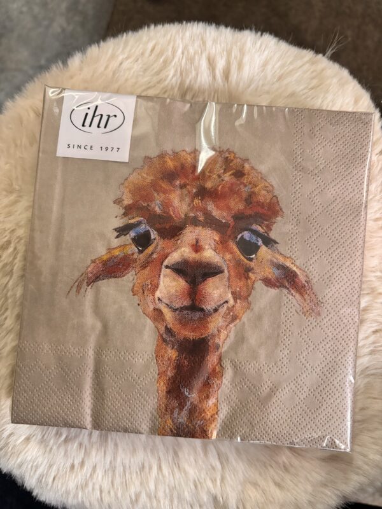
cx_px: 191
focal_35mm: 26
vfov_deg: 67.3
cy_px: 254
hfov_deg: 53.1
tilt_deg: -87.9
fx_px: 383
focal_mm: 5.96
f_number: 1.6
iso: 400
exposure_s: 1/50
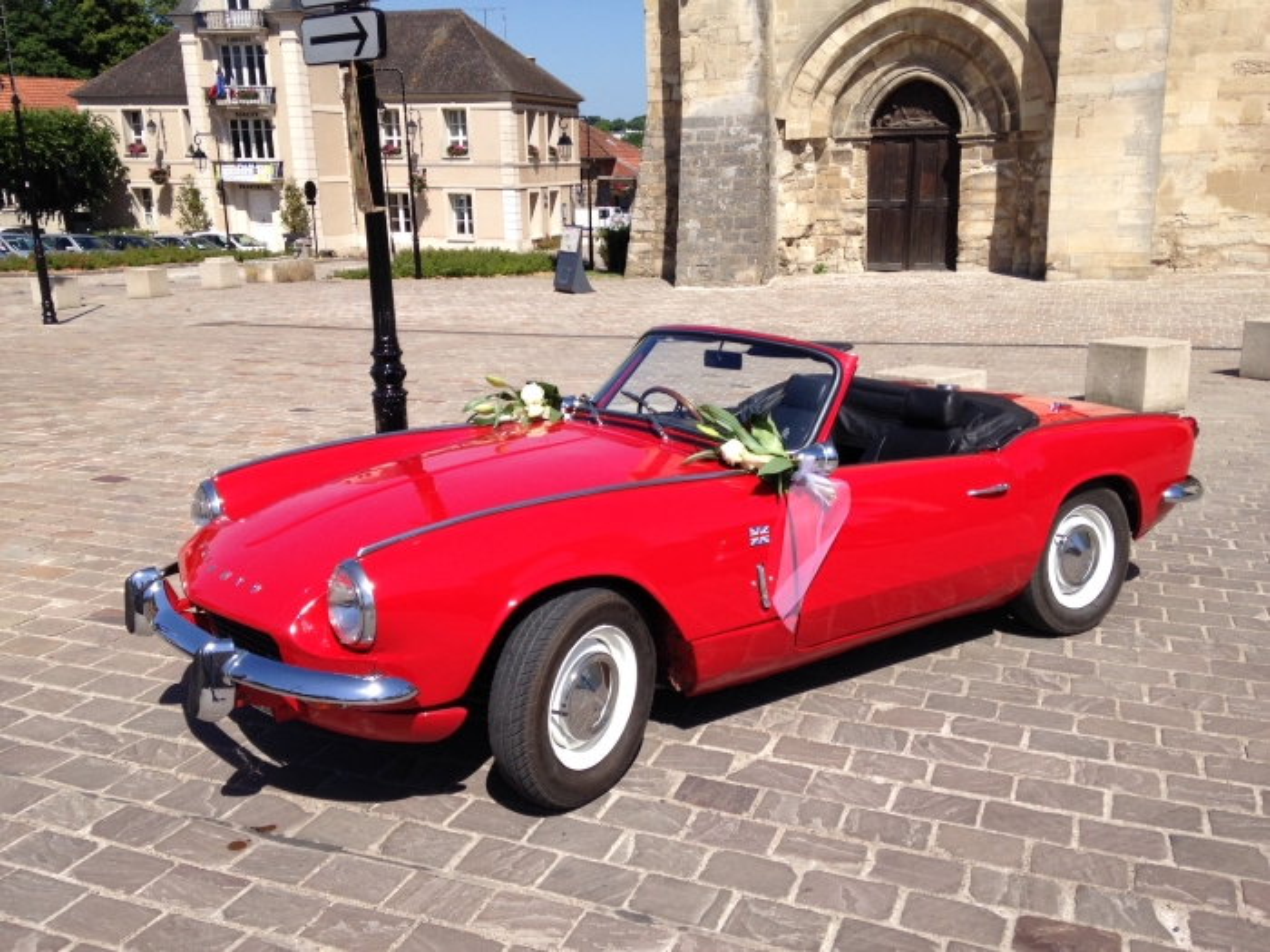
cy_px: 476
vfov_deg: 42.9
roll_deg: +0.3
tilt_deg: -17.1
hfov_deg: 55.4
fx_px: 1211
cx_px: 635
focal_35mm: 33
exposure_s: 1/1808
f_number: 2.4
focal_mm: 4.12
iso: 50
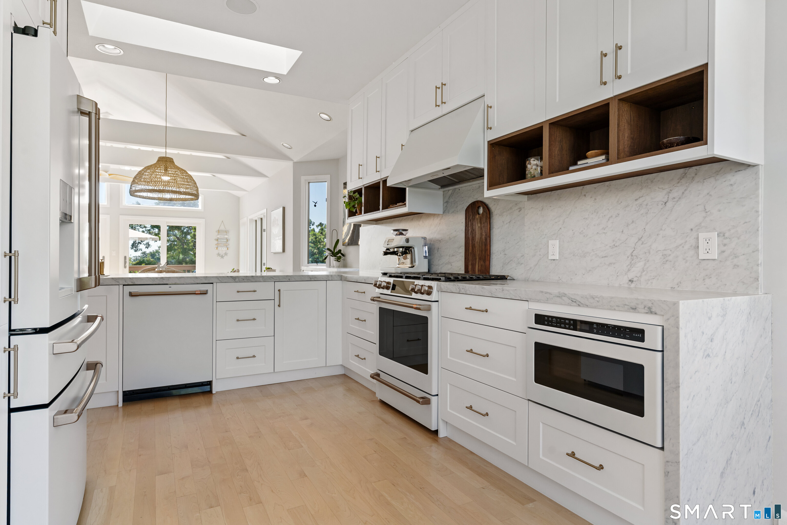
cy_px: 262
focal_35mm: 20
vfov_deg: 61.9
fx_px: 437
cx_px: 394
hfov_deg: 84.0
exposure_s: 1/13
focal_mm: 20
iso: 320
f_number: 8
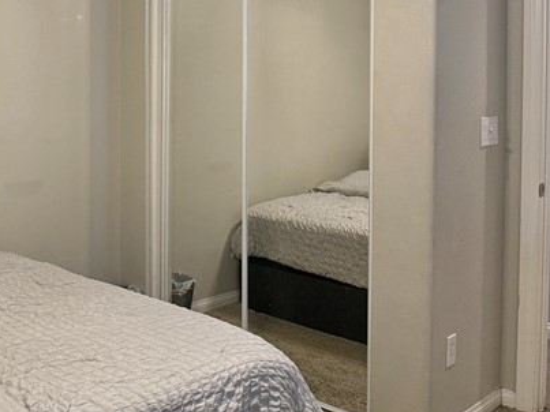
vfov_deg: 23.7
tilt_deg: -0.6
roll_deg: -0.3
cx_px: 61
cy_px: 98
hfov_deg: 30.4
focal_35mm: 61
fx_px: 969
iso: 200
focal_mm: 6.76
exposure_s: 1/60
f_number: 1.78
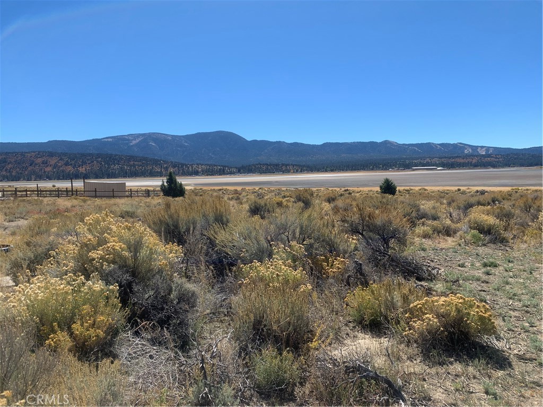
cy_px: 204
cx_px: 272
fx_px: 408
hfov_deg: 67.3
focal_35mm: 26
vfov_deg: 53.1
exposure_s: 1/2309
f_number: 1.8
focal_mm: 4.25
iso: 25
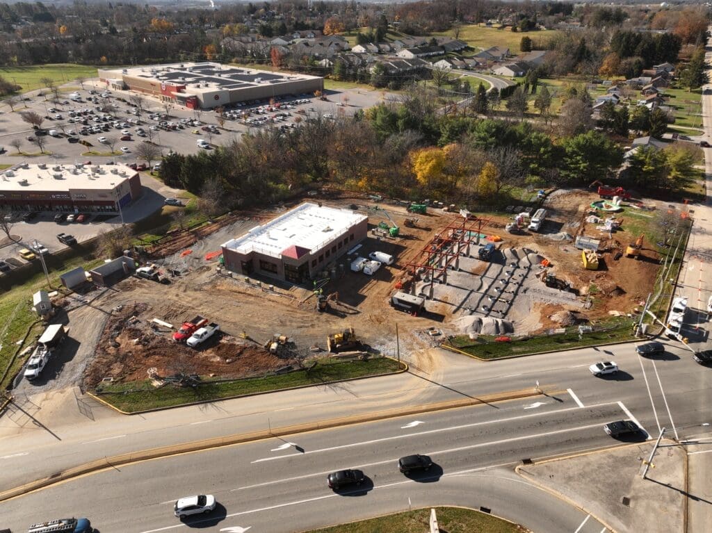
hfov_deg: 71.6
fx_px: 493
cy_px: 266
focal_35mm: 24
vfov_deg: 56.8
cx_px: 356
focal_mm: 12.29
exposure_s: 1/1000
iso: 100
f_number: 4.5
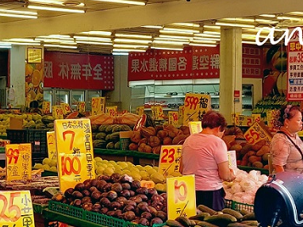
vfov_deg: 16.8
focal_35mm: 88
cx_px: 2
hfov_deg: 21.5
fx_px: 770
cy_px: 104
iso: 40
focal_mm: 5.23
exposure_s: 1/137
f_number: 1.8
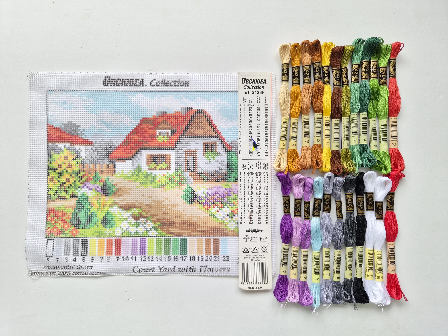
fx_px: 298
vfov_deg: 58.9
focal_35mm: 23
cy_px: 168
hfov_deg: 73.9
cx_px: 224
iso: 100
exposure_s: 1/180
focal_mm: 5.4
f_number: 1.8
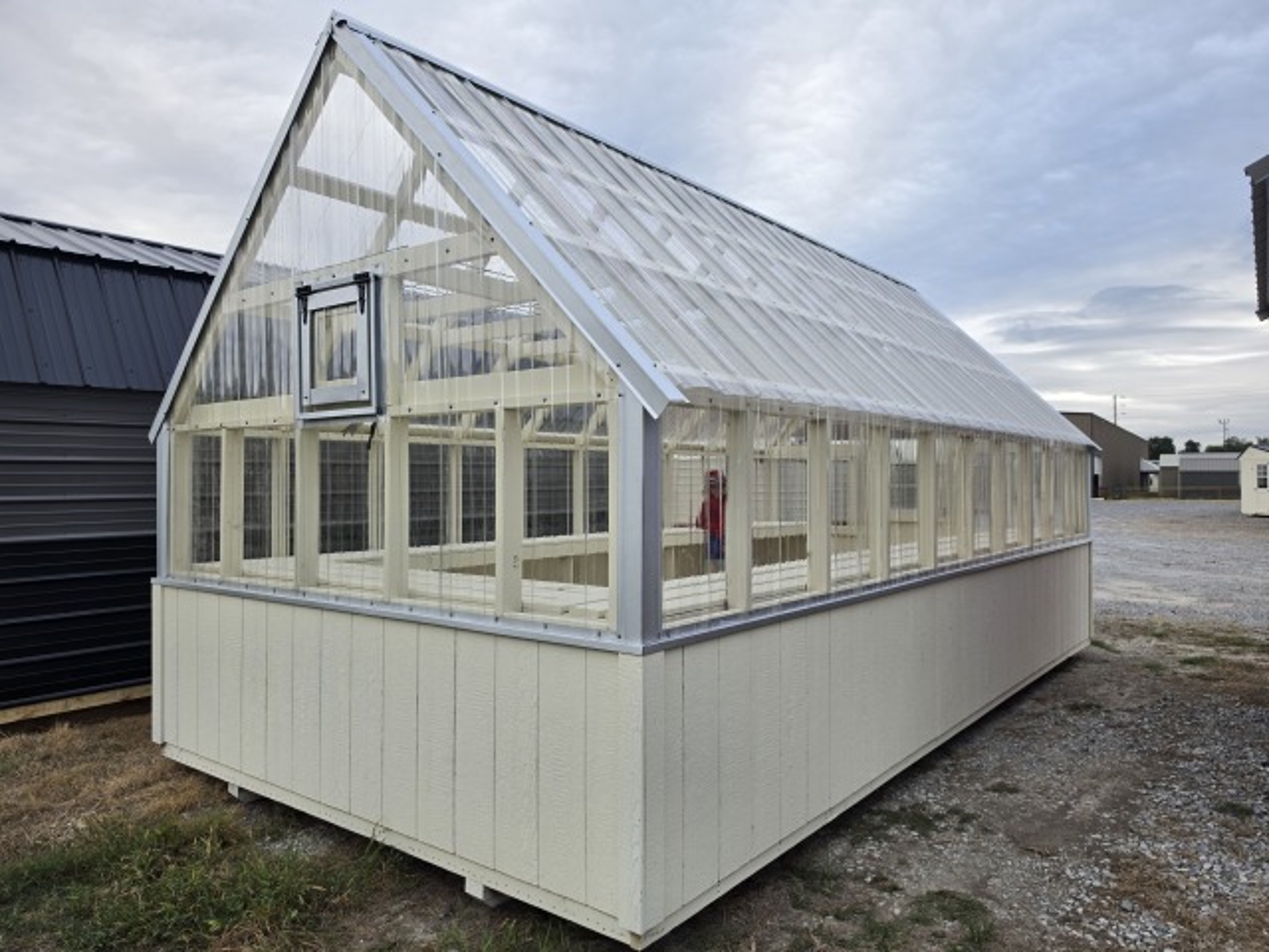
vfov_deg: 58.9
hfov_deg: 73.9
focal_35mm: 23
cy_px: 476
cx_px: 634
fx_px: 843
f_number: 1.4
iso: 10
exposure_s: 1/211
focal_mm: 6.5
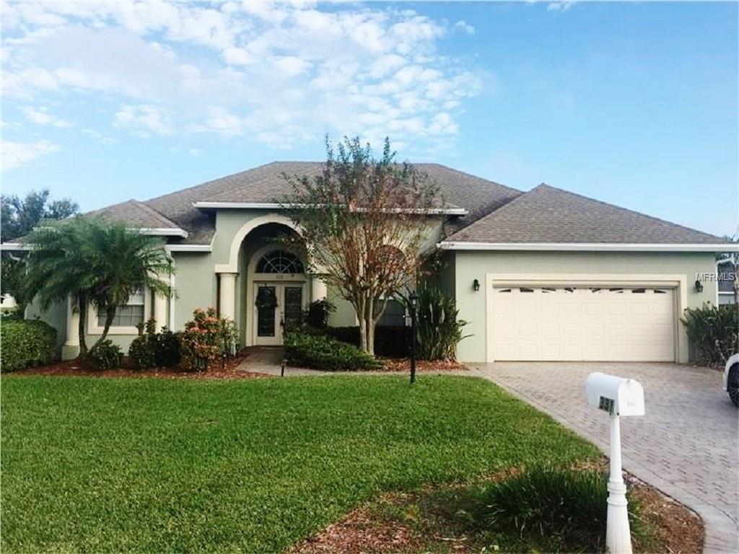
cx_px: 370
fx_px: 619
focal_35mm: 29
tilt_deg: +3.0
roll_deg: -0.1
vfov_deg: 48.2
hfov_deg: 61.7
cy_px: 277
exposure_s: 1/754
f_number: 2.2
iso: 25
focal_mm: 4.15
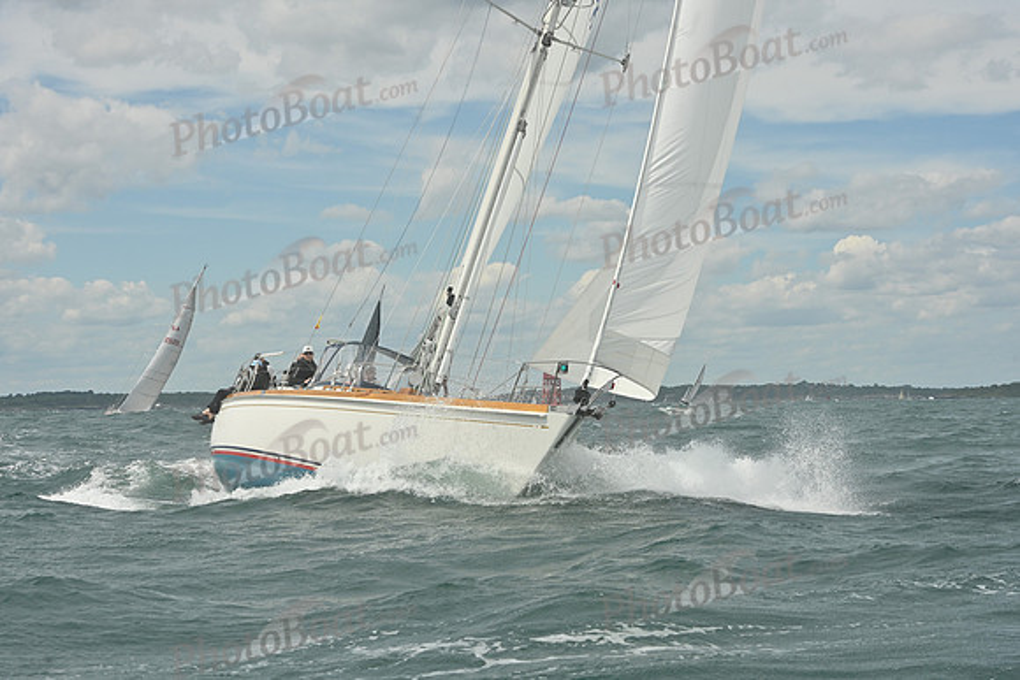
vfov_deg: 19.5
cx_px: 510
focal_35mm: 70
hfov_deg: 28.8
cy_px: 340
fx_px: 1984
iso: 320
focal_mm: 70
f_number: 11
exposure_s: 1/1250
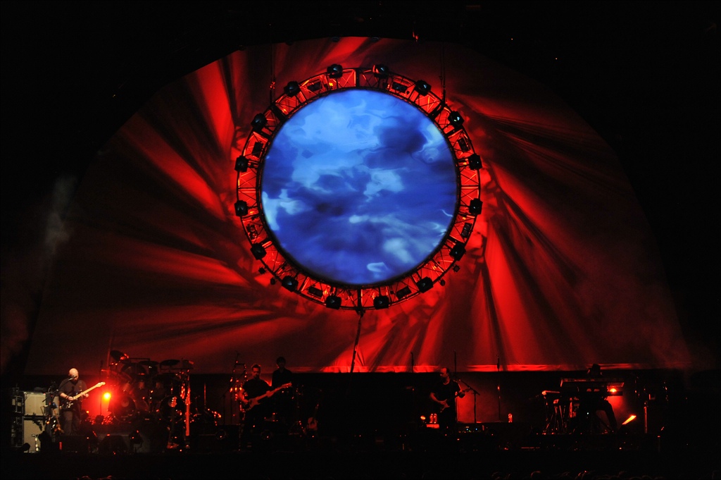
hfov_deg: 22.6
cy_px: 240
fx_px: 1801
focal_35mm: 90
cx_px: 360
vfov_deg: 15.2
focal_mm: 90
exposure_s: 1/160
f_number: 2.8
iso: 3200
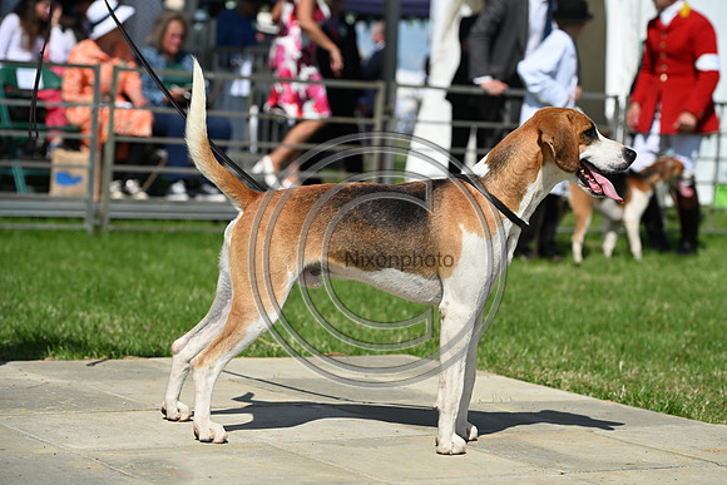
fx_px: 2060
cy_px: 242
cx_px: 364
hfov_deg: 20.0
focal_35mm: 102
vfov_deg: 13.4
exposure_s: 1/1250
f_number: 4.5
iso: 100
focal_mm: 102
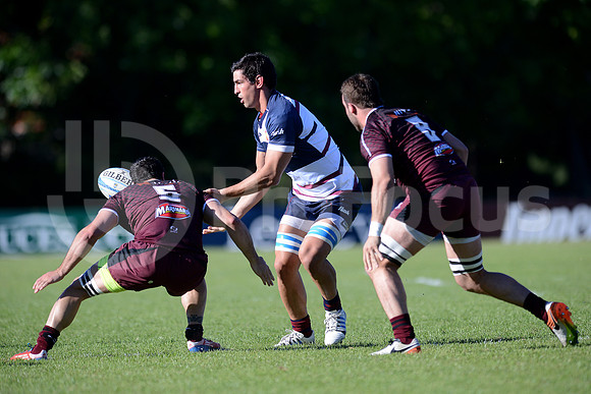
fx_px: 6896
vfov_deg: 3.3
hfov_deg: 4.9
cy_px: 197
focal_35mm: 420
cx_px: 296
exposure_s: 1/2000
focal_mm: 420
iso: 400
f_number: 4
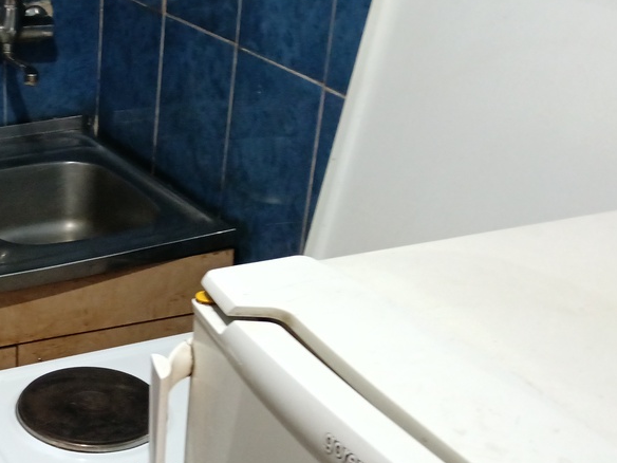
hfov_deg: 27.0
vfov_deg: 21.8
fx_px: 1194
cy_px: 340
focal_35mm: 67
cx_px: -32
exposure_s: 1/25
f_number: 1.9
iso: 1000
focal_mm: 4.95
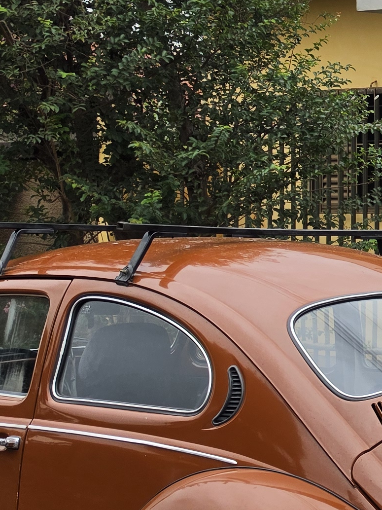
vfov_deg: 21.9
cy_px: 151
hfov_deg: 13.8
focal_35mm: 89
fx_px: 1310
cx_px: 794
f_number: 1.4
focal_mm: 6.5
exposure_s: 1/3151
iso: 64
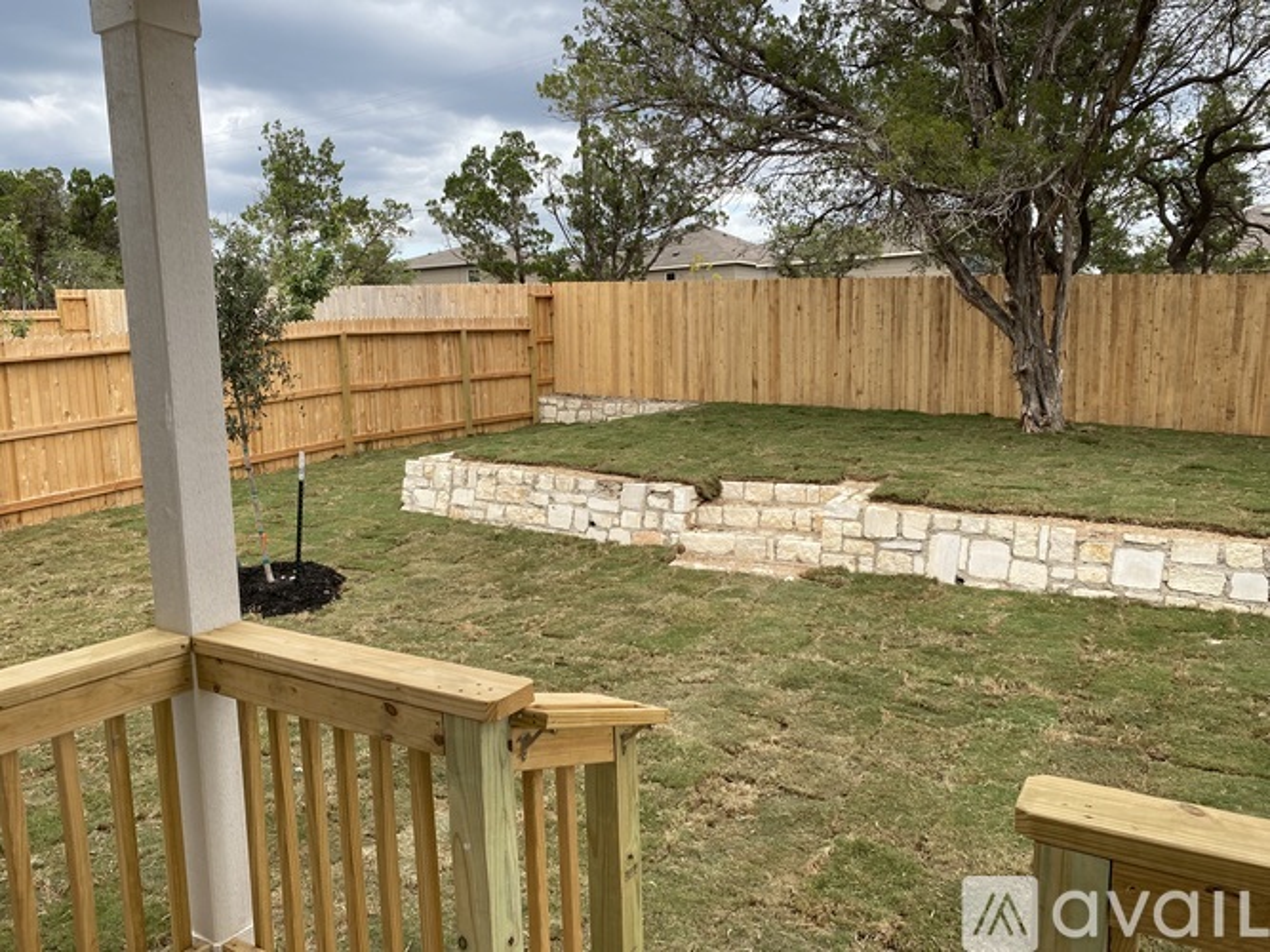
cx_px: 635
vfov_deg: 53.0
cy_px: 476
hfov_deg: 67.3
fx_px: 954
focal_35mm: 26
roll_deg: +0.9
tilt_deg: -9.0
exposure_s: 1/805
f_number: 1.8
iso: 32
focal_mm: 4.25
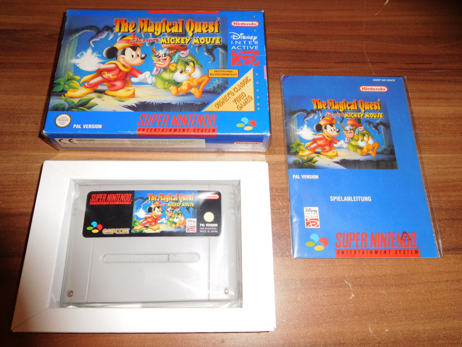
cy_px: 174
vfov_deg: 54.9
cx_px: 231
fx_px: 334
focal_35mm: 25
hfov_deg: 69.4
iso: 200
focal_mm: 4.5
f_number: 3.4
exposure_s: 1/30
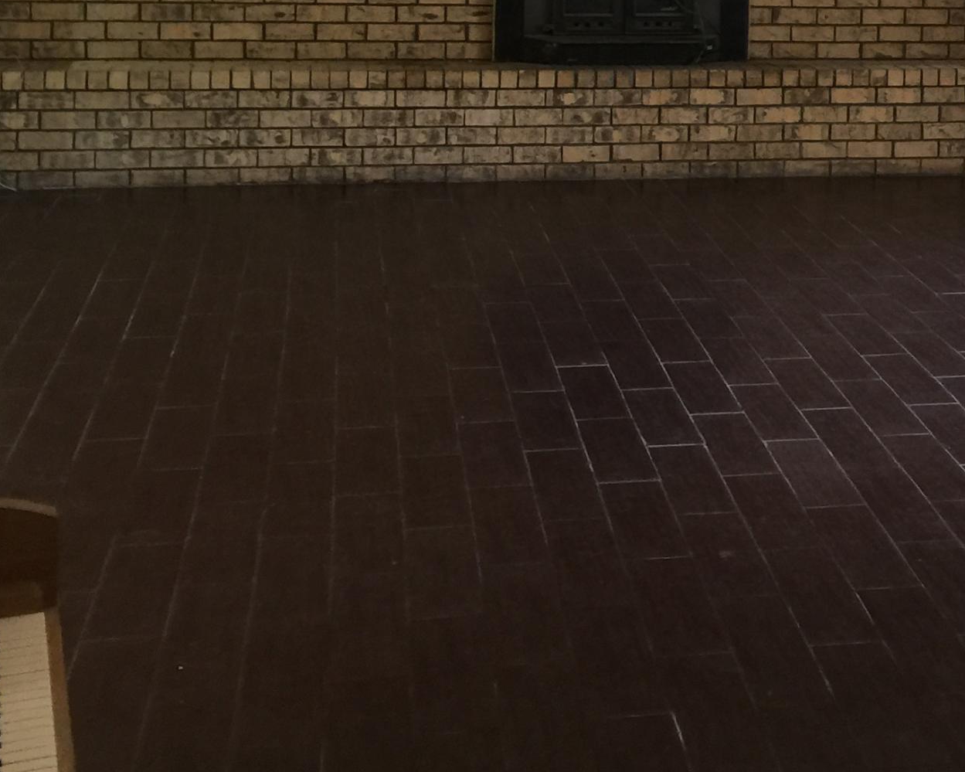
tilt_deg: -6.2
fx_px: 1942
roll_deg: -1.0
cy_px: -3
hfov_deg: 27.2
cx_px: 807
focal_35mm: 68
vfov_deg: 21.7
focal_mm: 4.15
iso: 64
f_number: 2.2
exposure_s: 1/15
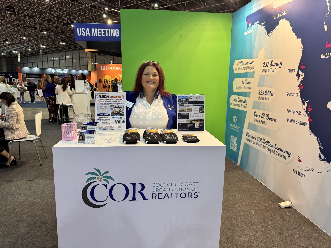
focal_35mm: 24
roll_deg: -0.6
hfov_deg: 71.6
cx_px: 166
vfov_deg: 56.8
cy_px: 124
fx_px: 229
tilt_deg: -9.1
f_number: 1.78
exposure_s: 1/60
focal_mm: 6.76
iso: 250
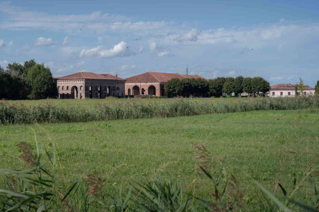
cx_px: 160
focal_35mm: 50
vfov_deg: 27.0
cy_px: 106
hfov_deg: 39.6
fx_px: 443
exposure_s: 1/400
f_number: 6.3
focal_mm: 50
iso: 64
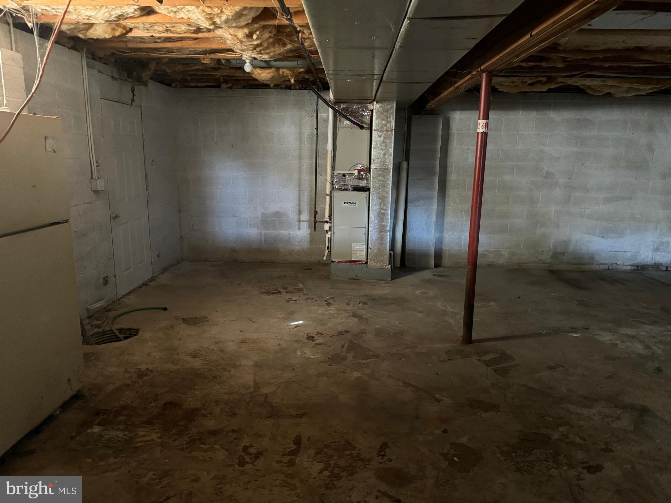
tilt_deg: -12.0
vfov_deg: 56.8
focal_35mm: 24
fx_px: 465
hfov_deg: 71.6
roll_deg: -0.9
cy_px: 252
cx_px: 336
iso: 1000
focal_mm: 6.86
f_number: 1.78
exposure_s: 1/30
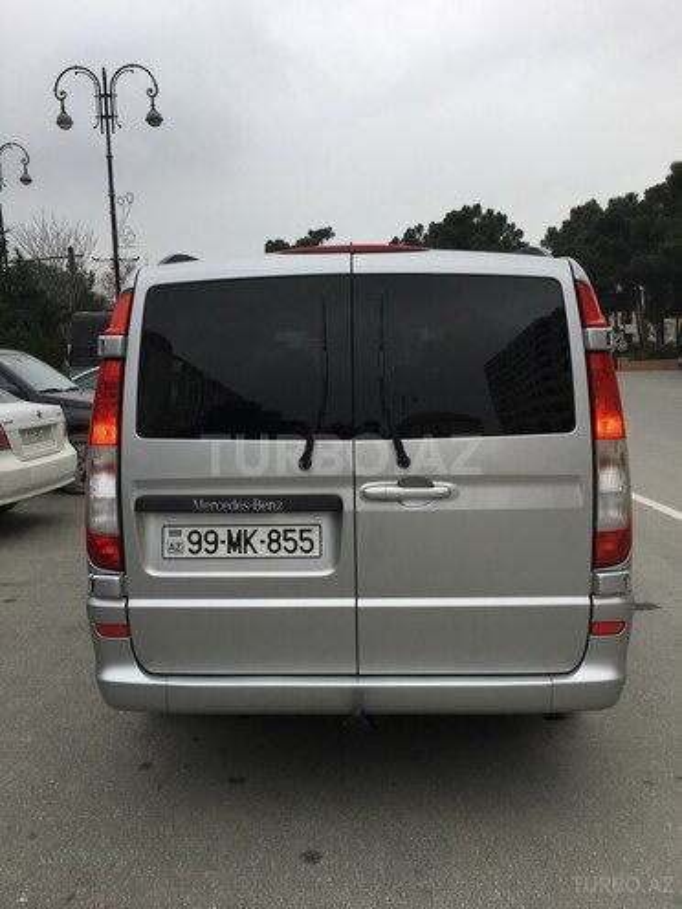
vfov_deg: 61.7
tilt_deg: -7.4
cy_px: 454
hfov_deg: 48.2
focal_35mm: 29
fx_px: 762
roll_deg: +4.2
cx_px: 341
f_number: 2.2
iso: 25
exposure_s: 1/286
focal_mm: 4.15
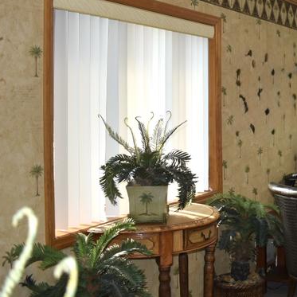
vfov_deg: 27.1
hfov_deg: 24.2
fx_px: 612
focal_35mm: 63
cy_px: 87
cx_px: 376
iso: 100
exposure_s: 1/125
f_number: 3.5
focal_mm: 18
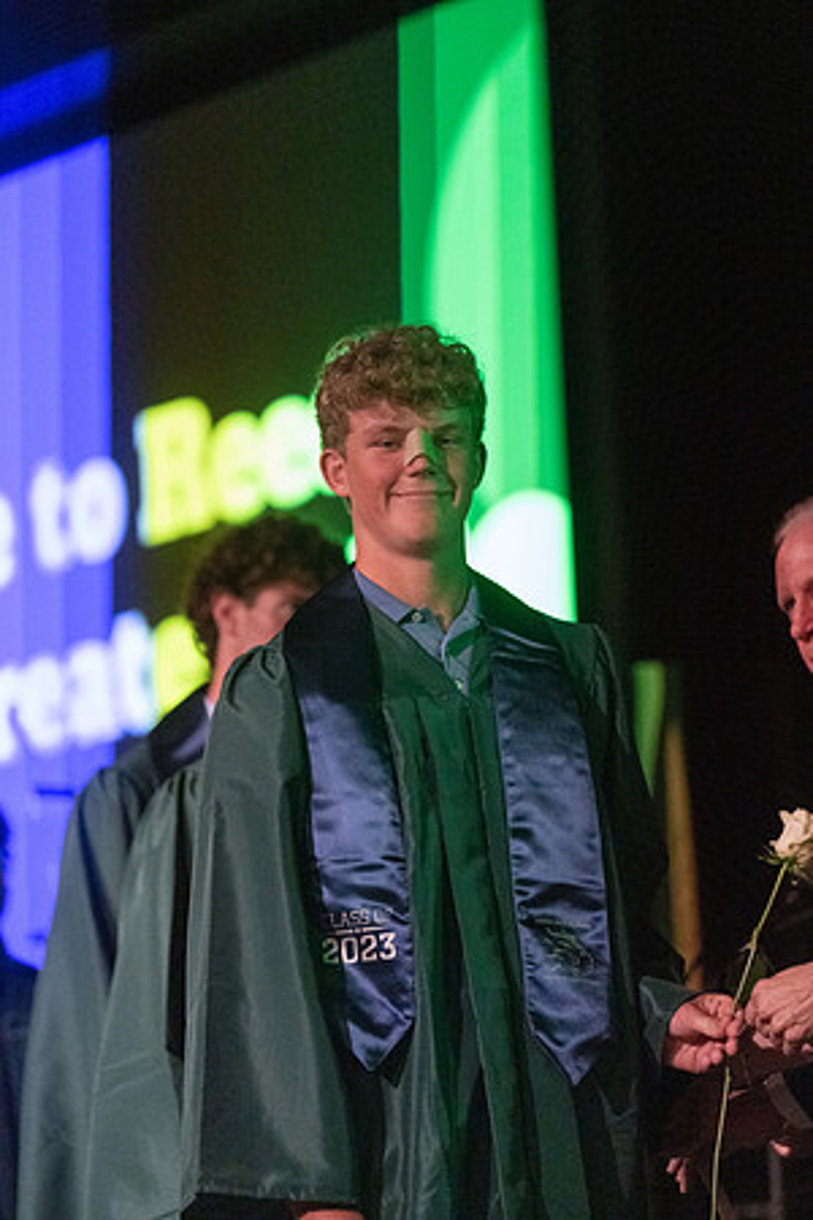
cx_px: 406
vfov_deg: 12.7
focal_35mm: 162
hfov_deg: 8.5
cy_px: 610
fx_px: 5487
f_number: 2.8
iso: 16000
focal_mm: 162
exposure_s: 1/1000
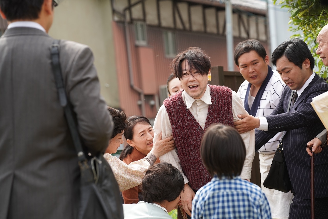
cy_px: 110
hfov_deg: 19.1
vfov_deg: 12.8
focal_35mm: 107
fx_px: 975
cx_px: 164
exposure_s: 1/800
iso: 400
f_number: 4.5
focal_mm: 107
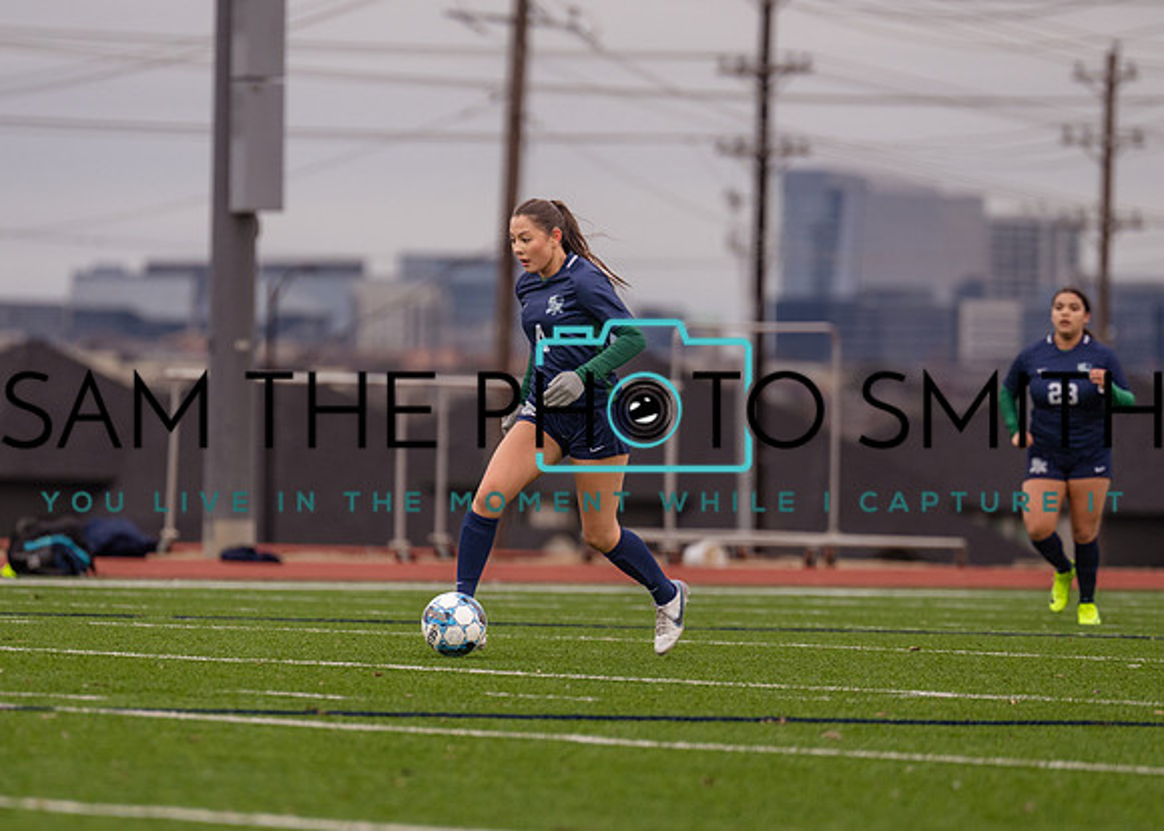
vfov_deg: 4.1
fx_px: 11685
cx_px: 553
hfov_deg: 5.7
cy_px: 430
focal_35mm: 354
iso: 800
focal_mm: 280
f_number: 4
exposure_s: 1/1600
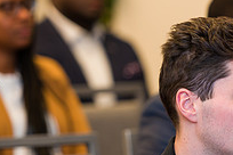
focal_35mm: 468
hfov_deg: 4.4
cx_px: 255
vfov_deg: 2.9
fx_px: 3029
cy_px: 136
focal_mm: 165
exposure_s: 1/200
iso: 800
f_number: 3.2
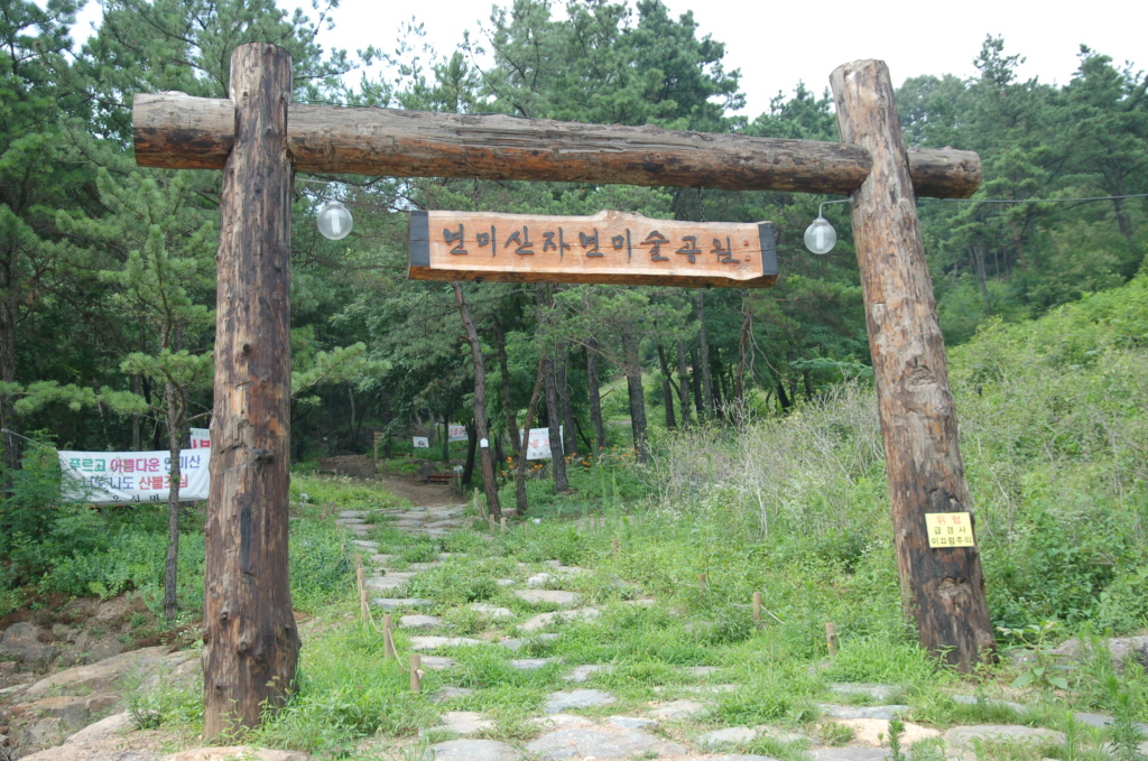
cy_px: 380
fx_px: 1242
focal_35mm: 39
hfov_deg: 49.6
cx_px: 574
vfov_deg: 34.1
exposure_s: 1/640
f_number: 3.3
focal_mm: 26
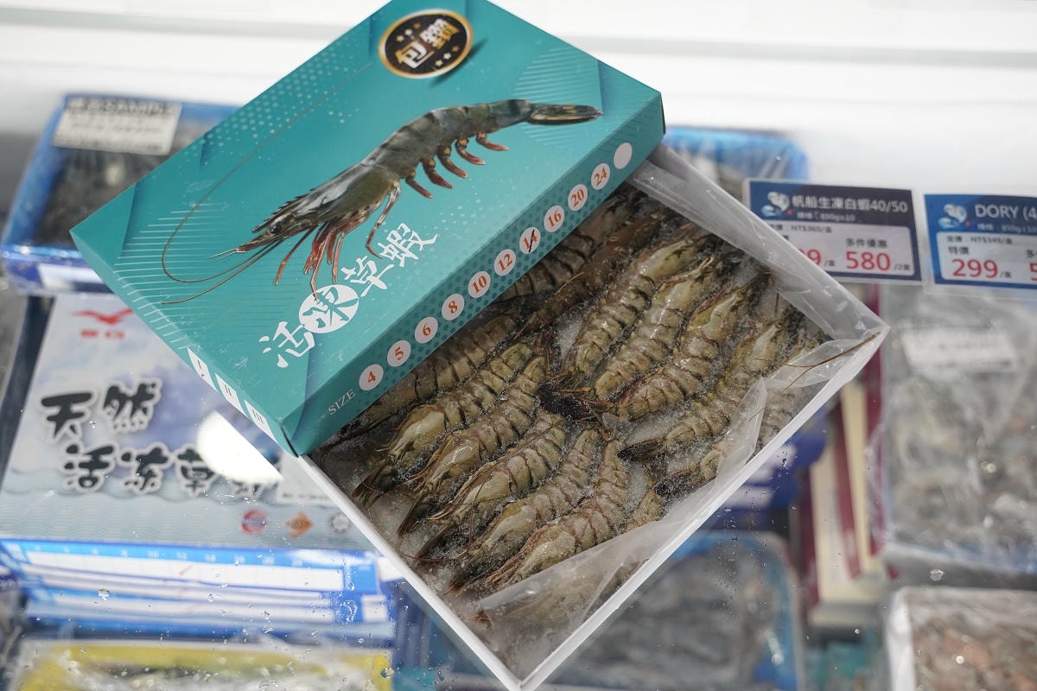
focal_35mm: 40
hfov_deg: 48.5
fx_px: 1152
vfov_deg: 33.4
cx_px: 518
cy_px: 346
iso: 1600
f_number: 4
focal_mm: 40
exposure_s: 1/160
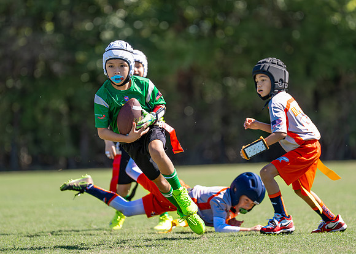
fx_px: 3143
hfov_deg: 6.5
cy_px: 113
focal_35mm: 311
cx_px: 157
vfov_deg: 4.6
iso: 200
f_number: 2.8
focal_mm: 200
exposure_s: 1/2000
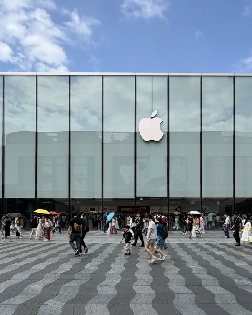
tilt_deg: +0.8
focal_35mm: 26
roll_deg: -0.4
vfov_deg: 65.9
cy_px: 175
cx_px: 150
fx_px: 243
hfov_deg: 54.5
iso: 25
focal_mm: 2.22
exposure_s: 1/770
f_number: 2.2
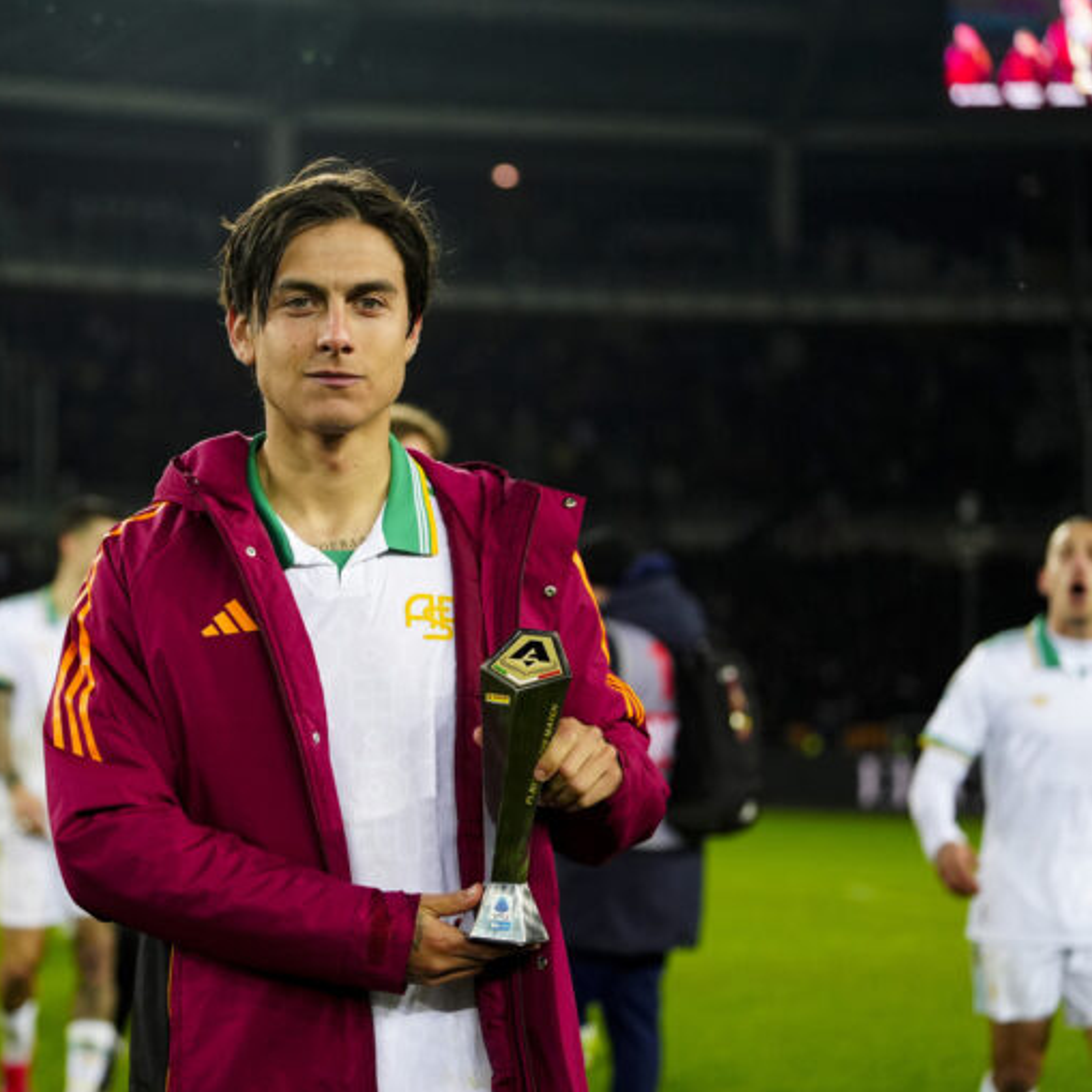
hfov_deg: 19.2
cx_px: 356
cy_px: 546
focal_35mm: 90
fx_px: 3212
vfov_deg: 19.3
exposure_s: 1/2000
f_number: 2.8
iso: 2000
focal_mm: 70
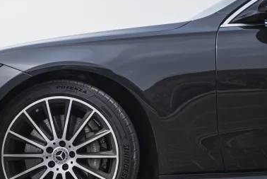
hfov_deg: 26.7
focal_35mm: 74
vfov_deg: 18.4
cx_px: 49
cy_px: 66
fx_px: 549
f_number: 1.4
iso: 100
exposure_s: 1/250
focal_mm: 35
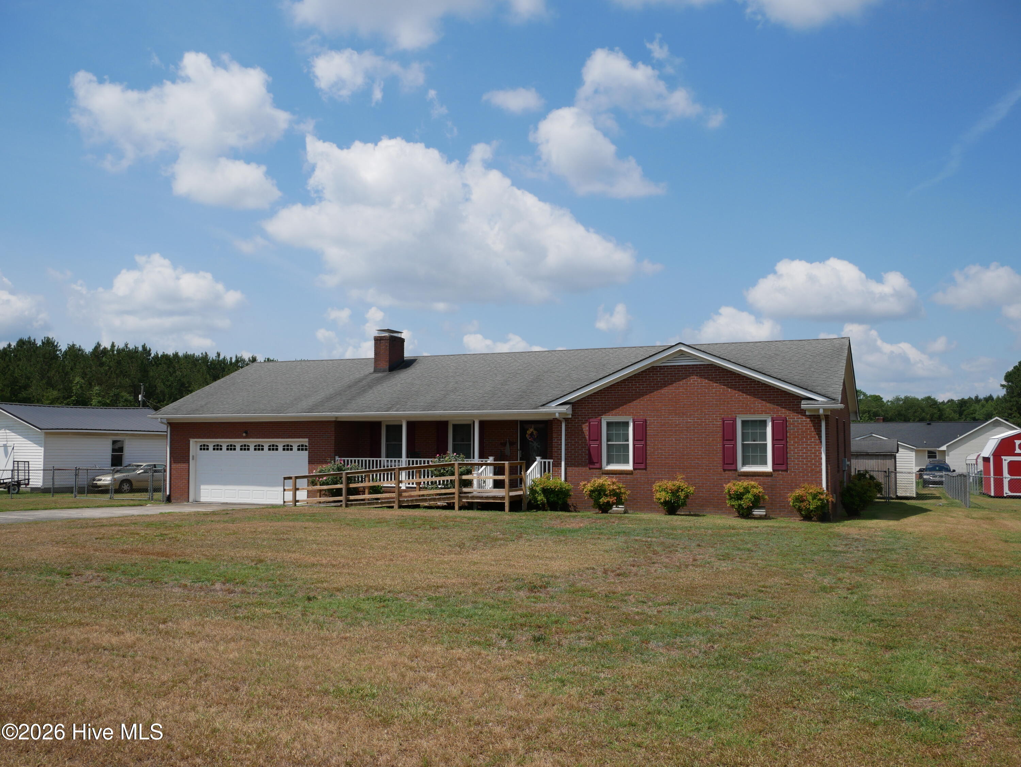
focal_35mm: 34
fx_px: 1003
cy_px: 384
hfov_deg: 53.9
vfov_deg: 41.8
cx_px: 510
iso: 200
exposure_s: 1/640
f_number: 9
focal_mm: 17
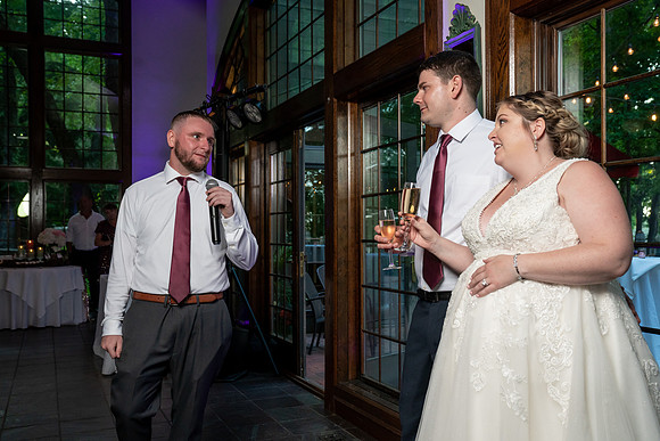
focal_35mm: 36
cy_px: 220
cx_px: 330
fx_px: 660
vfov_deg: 36.9
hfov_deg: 53.1
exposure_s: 1/200
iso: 2000
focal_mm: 36
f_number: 5.6
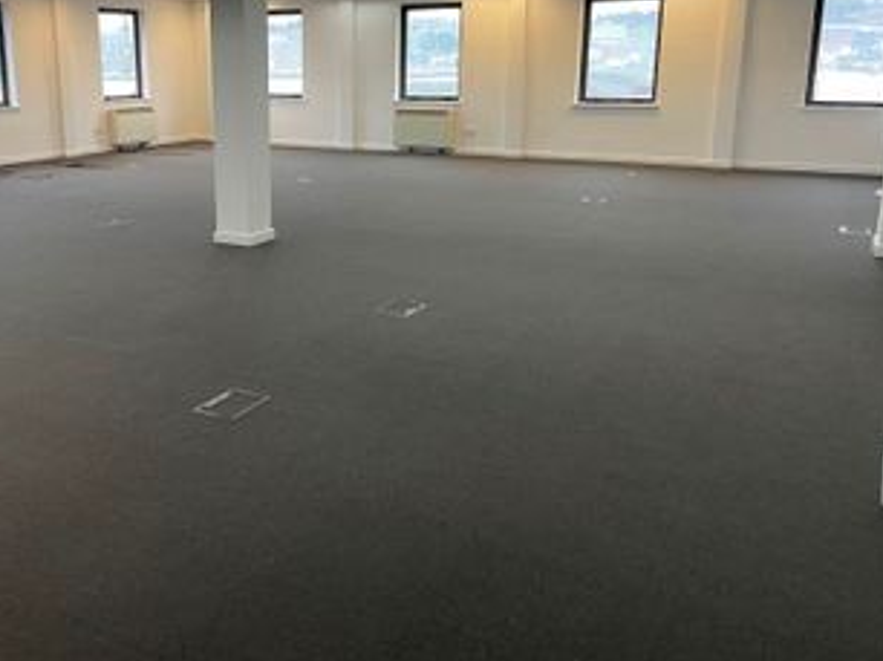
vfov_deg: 41.6
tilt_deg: -12.7
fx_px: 867
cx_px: 320
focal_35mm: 34
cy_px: 266
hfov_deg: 53.3
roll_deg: +0.4
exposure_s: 1/50
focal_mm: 4.2
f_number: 1.6
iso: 160
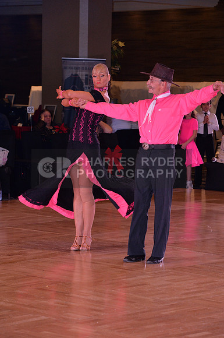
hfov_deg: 10.1
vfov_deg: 15.2
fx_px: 1264
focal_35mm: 135
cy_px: 169
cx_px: 112
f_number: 6.3
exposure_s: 1/250
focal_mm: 135
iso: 2000
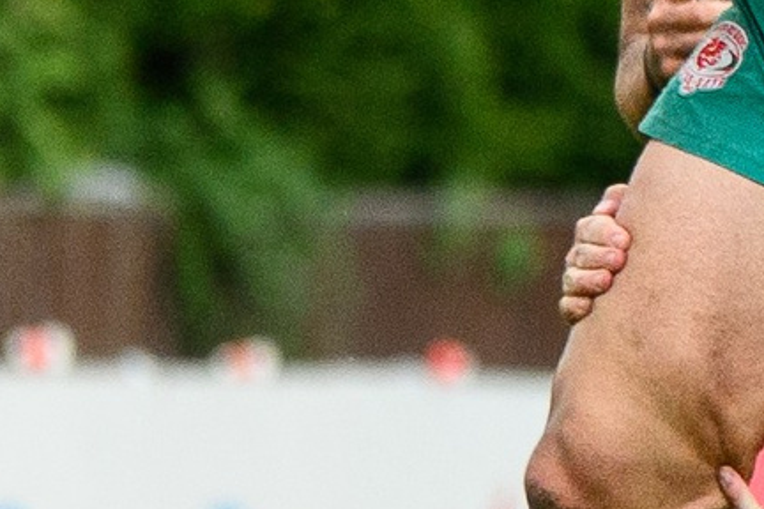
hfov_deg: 0.9
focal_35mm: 2356
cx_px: 1513
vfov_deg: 0.6
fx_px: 49996
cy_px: 148
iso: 1000
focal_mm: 200
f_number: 4
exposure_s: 1/3200
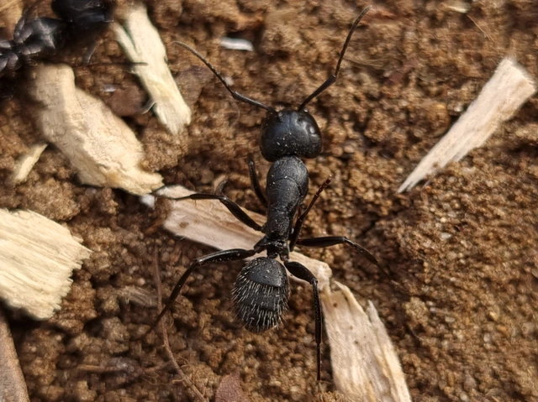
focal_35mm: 26
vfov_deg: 53.0
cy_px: 201
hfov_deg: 67.3
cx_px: 269
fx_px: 404
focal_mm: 5.4
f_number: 1.8
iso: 50
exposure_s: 1/714
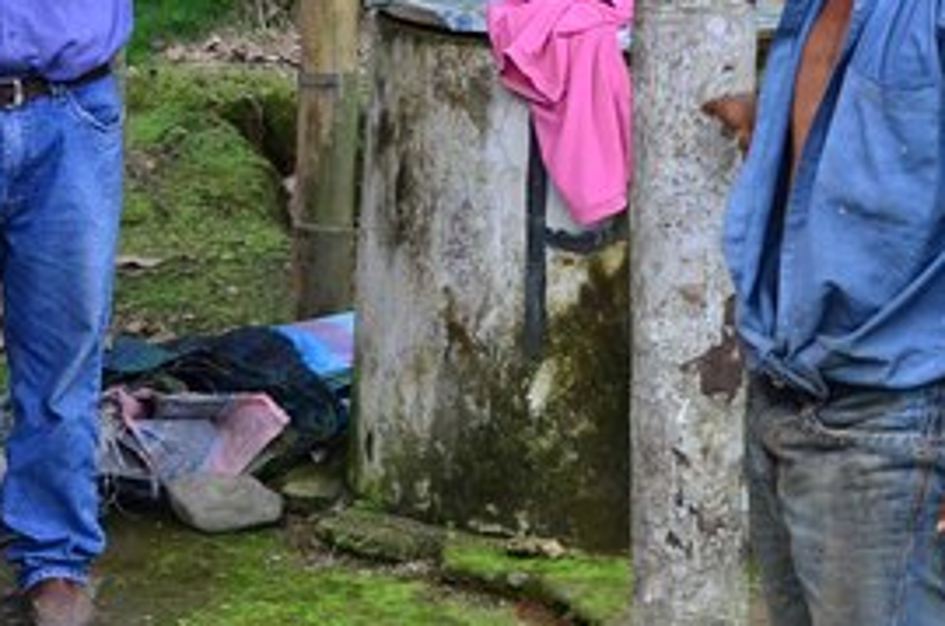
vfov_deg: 11.4
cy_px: 360
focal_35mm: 120
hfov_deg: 17.1
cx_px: 522
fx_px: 3144
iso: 320
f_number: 5.6
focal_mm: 24
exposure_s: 1/125
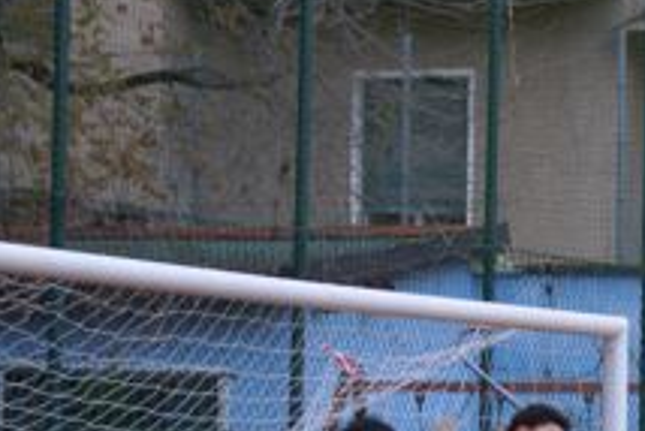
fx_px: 4016
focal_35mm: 224
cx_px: 659
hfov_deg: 9.1
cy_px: 506
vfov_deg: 6.1
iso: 400
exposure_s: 1/50
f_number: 4.5
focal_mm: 50
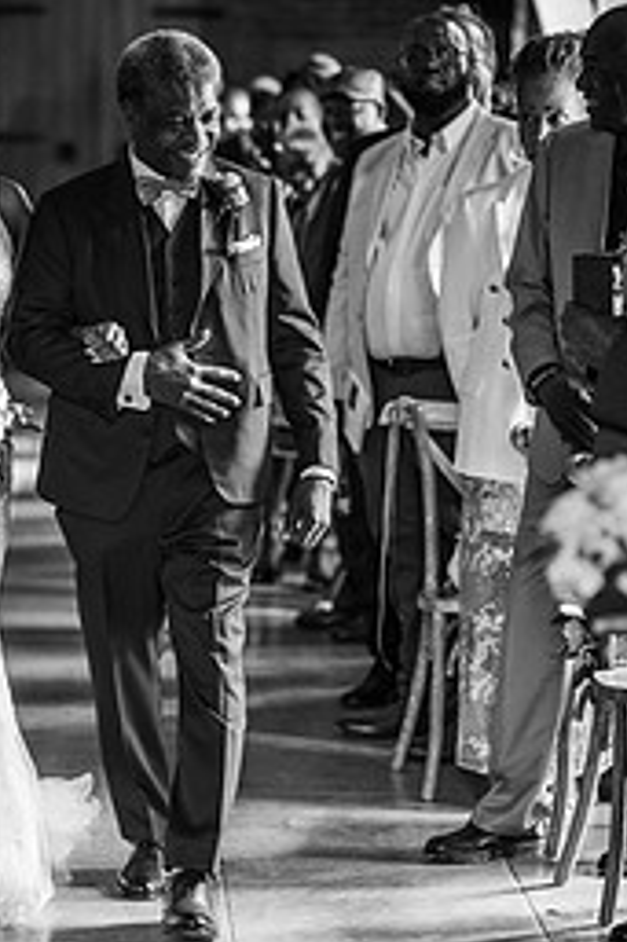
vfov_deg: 13.8
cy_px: 491
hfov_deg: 9.2
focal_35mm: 149
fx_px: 3898
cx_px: 90
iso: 720
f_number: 1.8
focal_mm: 85
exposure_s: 1/200
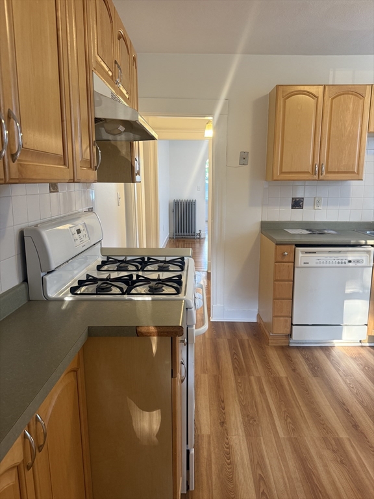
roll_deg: -0.8
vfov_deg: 71.6
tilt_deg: -9.8
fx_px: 346
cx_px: 187
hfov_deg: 56.8
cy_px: 250
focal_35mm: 24
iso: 250
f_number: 1.78
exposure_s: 1/60
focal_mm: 6.76
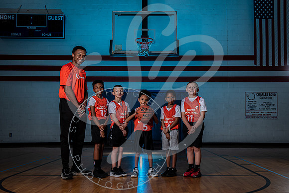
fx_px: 356
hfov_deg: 44.2
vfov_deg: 30.3
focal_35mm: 44
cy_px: 96
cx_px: 152
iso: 200
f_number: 5.6
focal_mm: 42
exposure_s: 1/200
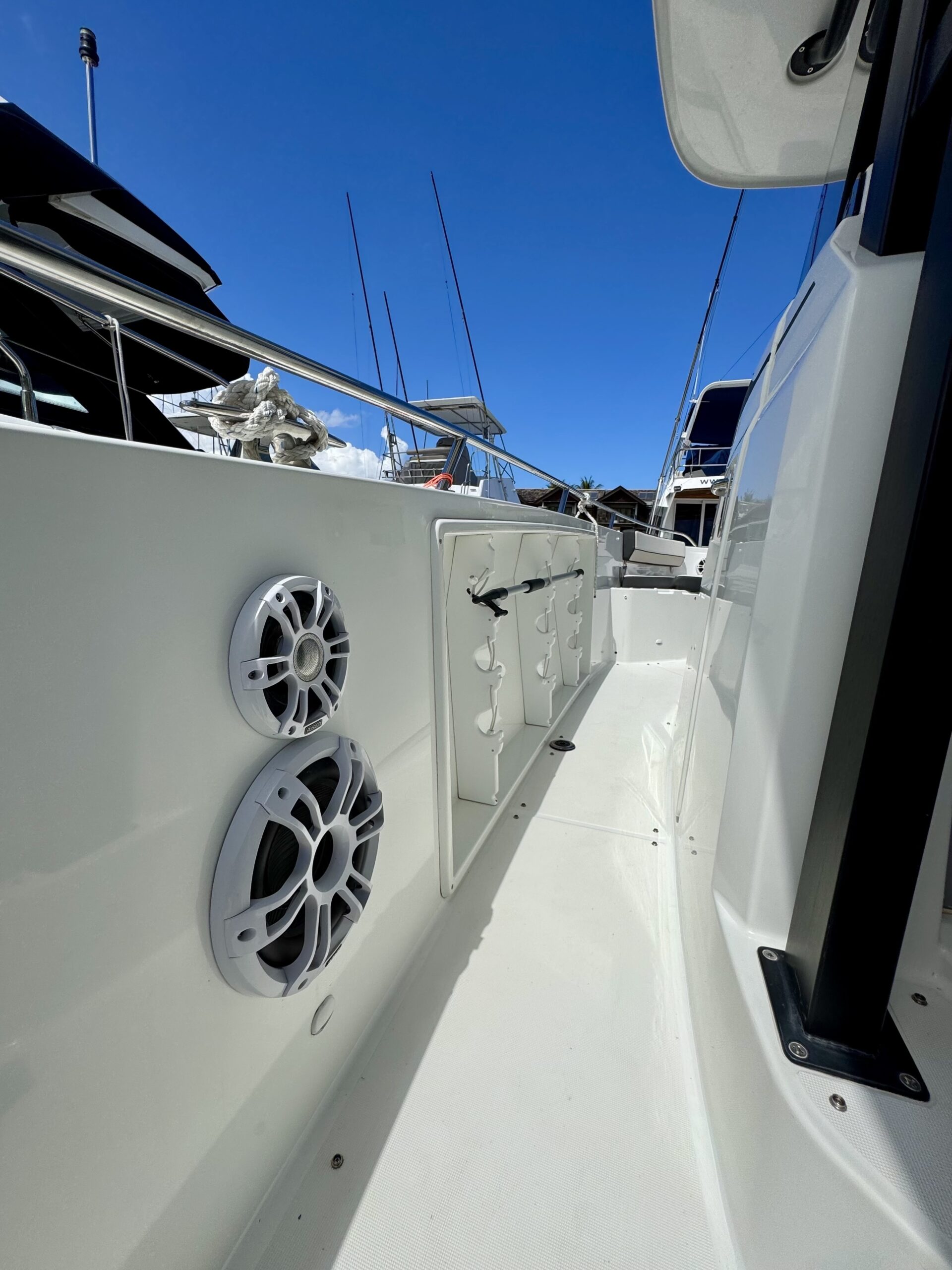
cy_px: 635
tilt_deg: -10.2
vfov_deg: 102.1
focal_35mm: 14
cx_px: 476
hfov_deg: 85.7
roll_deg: -2.0
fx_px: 513
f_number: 2.2
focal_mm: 2.22
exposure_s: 1/4132
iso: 40
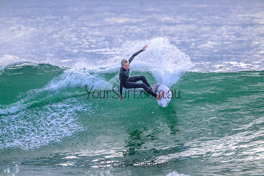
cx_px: 132
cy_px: 88
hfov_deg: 2.7
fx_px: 5574
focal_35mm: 760
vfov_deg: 1.8
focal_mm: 760
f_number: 11
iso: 2500
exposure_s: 1/1600
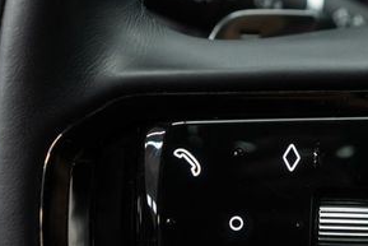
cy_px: 257
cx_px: 309
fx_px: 951
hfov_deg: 21.5
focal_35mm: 93
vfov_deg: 14.4
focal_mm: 28
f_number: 3.5
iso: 640
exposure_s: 1/40
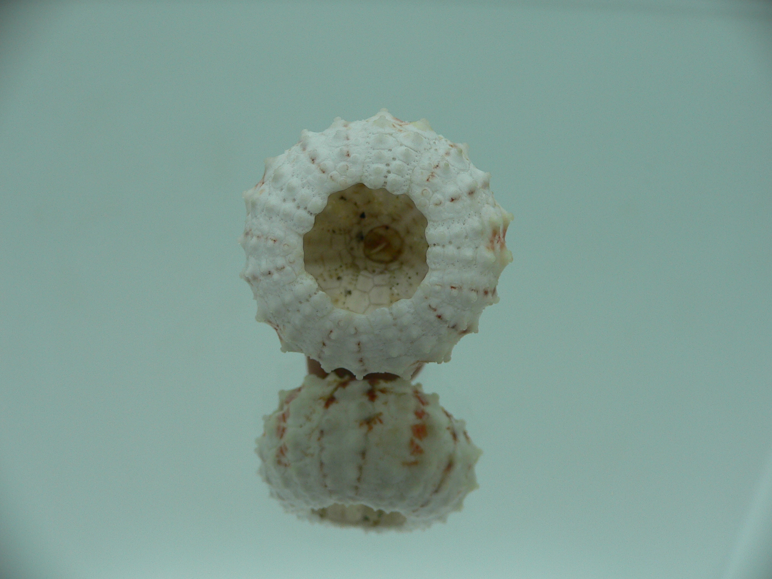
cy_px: 290
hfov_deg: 52.6
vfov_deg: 40.7
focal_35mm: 35
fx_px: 781
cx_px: 386
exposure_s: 1/80
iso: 80
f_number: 2.8
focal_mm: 4.6
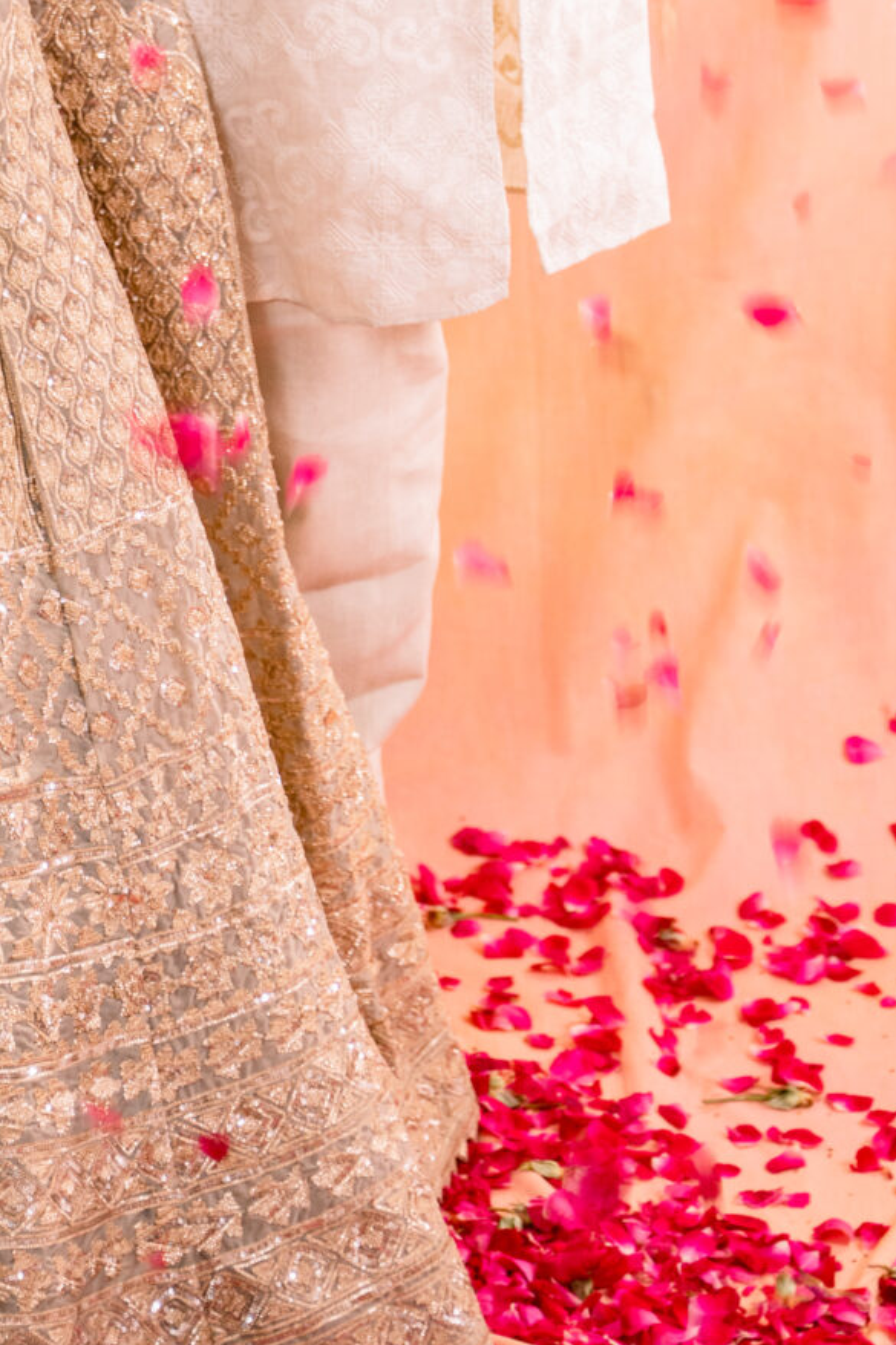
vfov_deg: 14.0
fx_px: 5272
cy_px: -331
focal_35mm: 141
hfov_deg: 9.5
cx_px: -286
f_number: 2.8
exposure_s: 1/160
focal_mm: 48.4
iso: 640
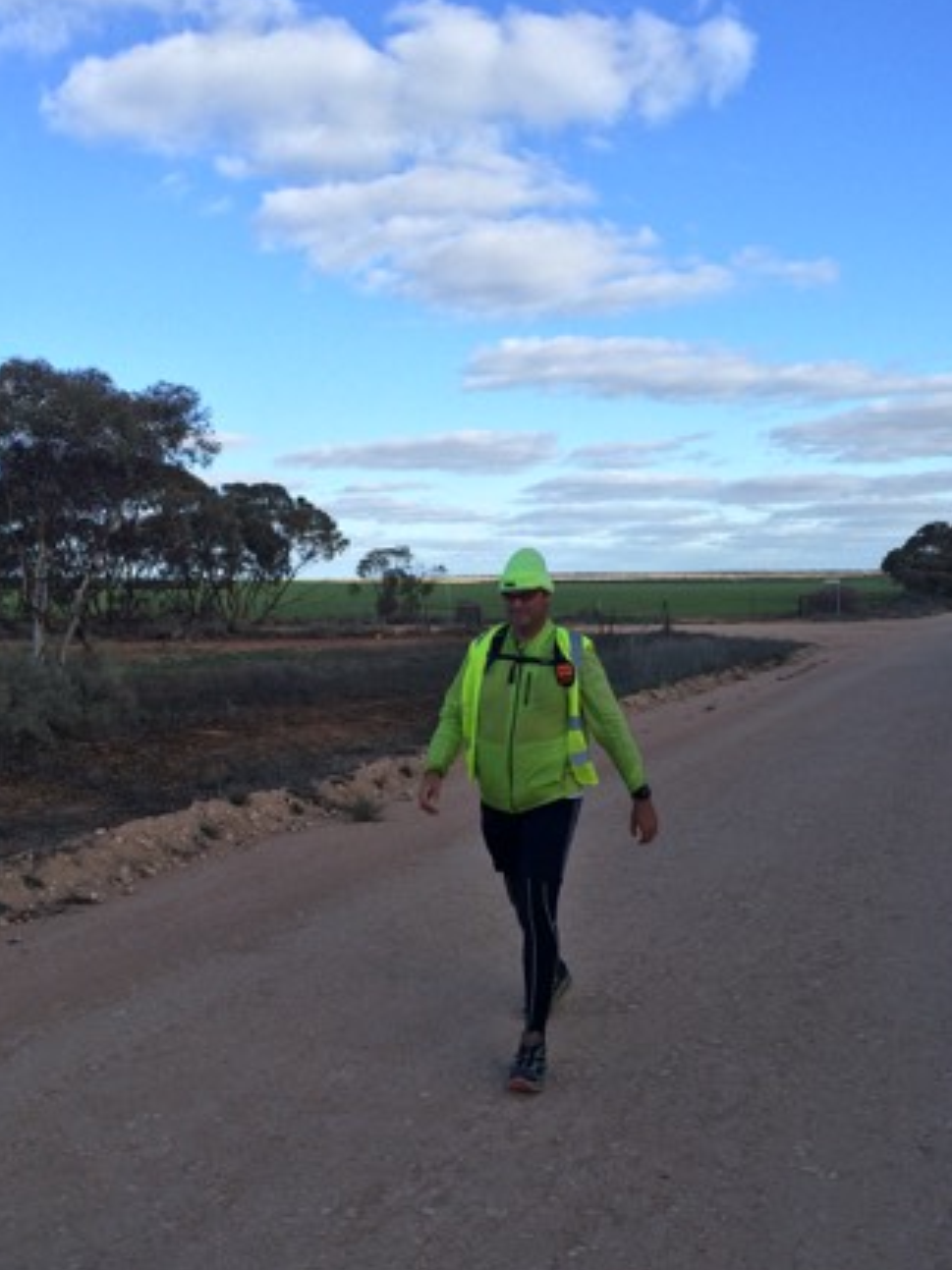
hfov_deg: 40.7
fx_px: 1284
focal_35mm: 35
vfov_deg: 52.5
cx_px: 472
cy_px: 725
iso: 32
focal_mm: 4.15
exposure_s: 1/1172
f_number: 2.2
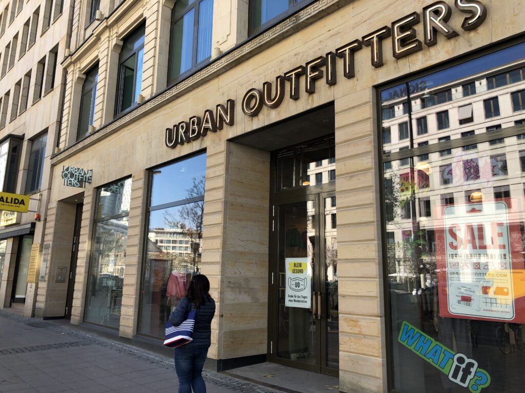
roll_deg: -0.5
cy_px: 196
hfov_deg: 63.4
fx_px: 425
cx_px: 262
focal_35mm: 28
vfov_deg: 49.7
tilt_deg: +12.0
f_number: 1.8
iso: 20
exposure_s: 1/385
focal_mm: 3.99
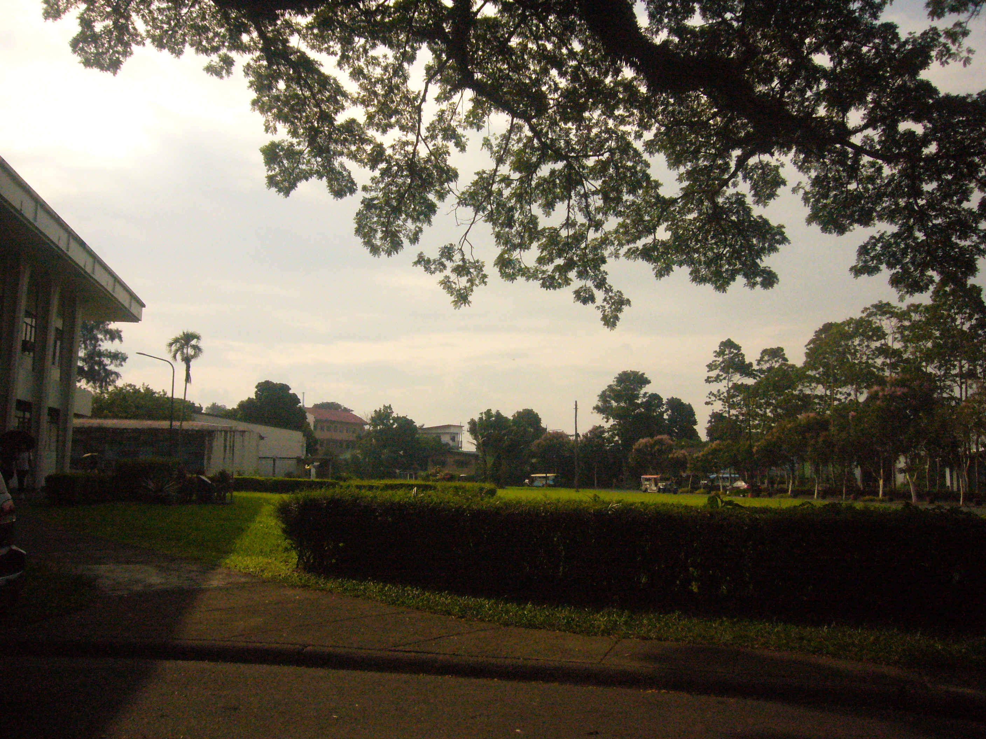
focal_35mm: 28
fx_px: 798
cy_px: 370
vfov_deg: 49.7
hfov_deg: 63.4
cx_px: 493
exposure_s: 1/2000
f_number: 5.6
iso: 400
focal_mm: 4.6
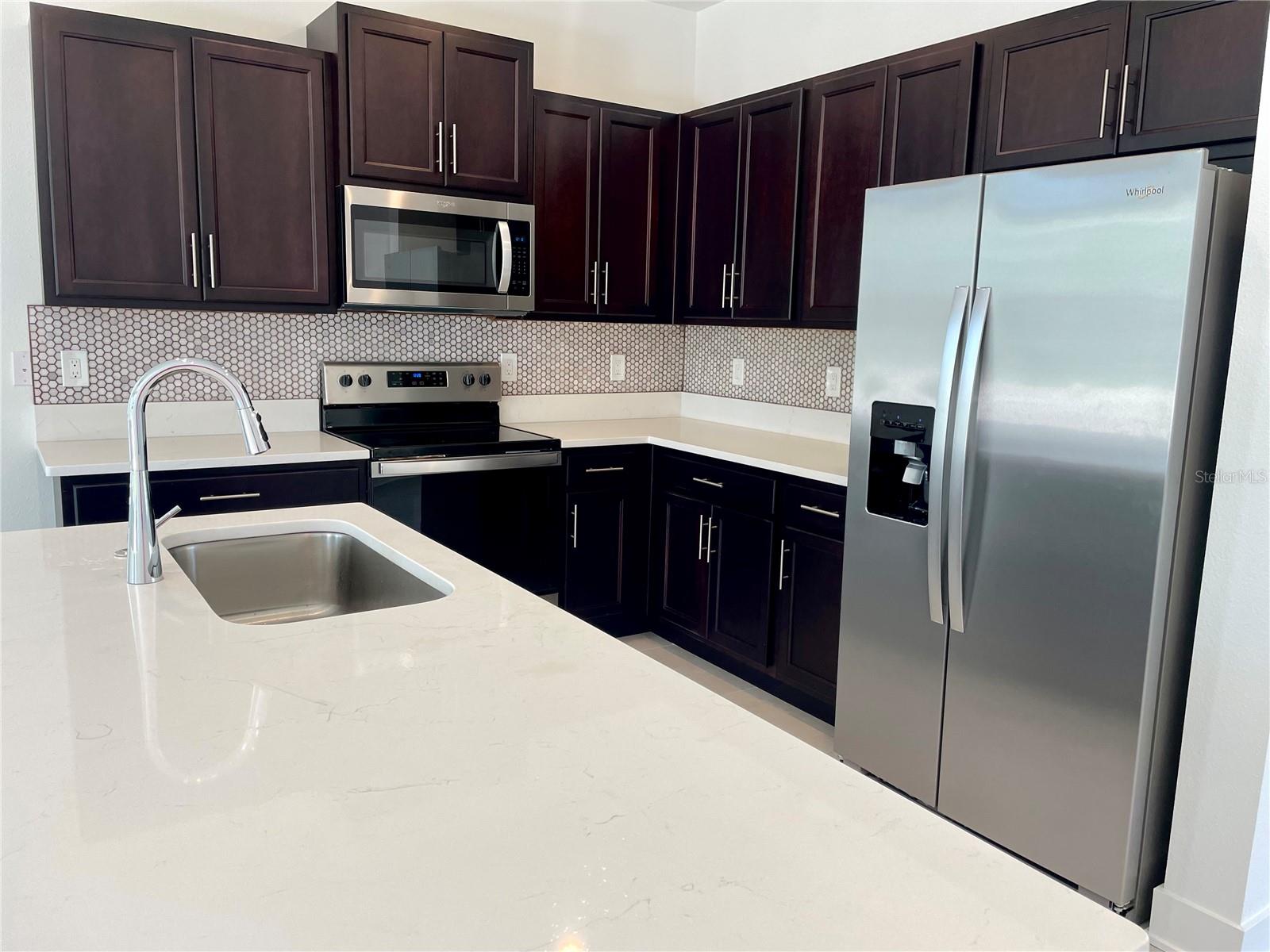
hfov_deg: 67.3
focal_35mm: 26
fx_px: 954
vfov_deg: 53.1
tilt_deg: -9.8
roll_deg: -1.4
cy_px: 476
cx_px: 635
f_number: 1.6
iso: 80
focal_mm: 4.2
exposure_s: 1/120
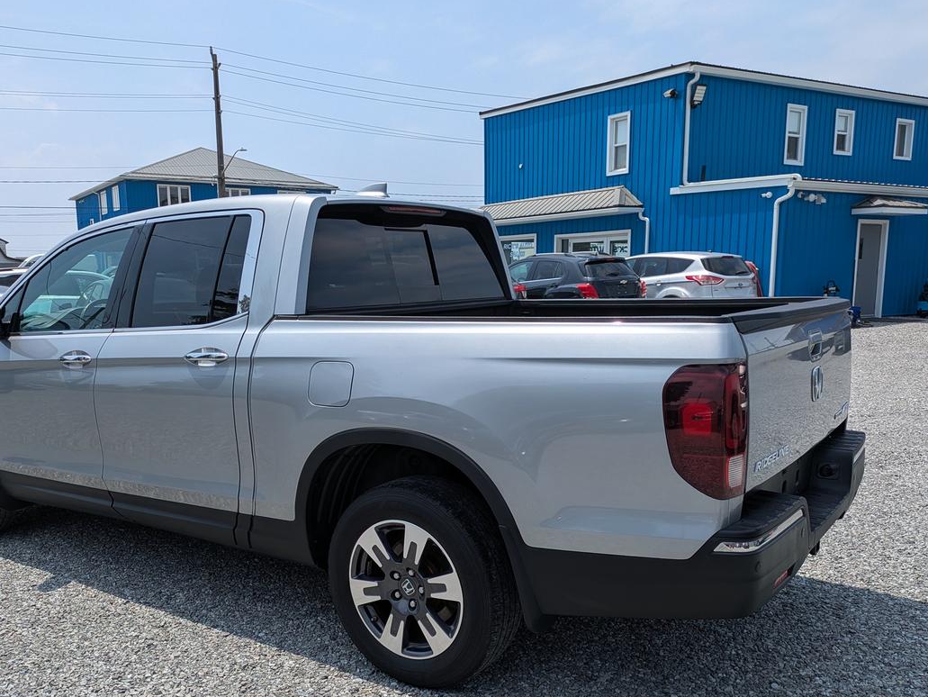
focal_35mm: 31
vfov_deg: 45.2
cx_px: 432
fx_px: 831
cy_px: 415
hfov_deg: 58.3
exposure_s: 1/3226
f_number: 1.89
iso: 41
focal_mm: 5.43
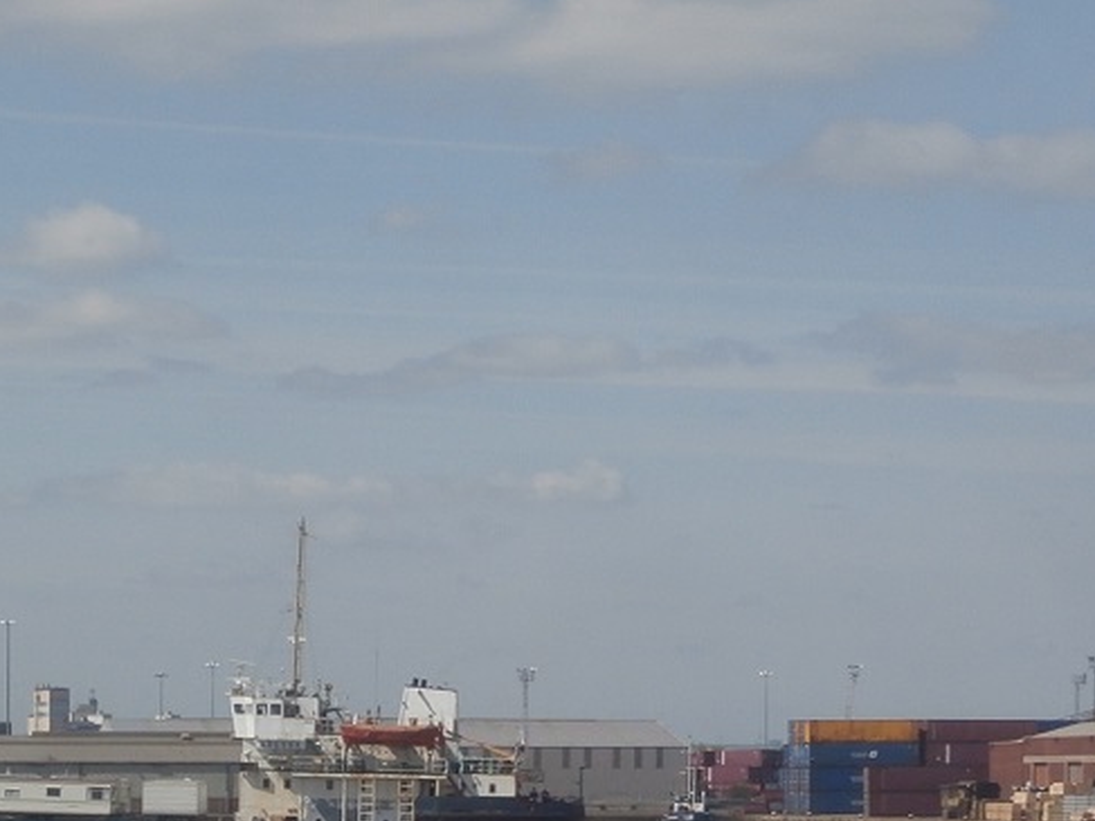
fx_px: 5724
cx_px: -45
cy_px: 825
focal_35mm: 181
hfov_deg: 10.8
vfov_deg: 8.2
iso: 100
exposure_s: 1/640
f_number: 5
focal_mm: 15.16
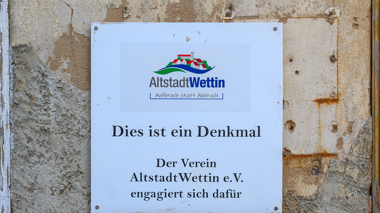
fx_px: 590
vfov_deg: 20.5
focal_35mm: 59
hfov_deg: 35.7
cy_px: 126
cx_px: 191
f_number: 8
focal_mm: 37
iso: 200
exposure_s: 1/350
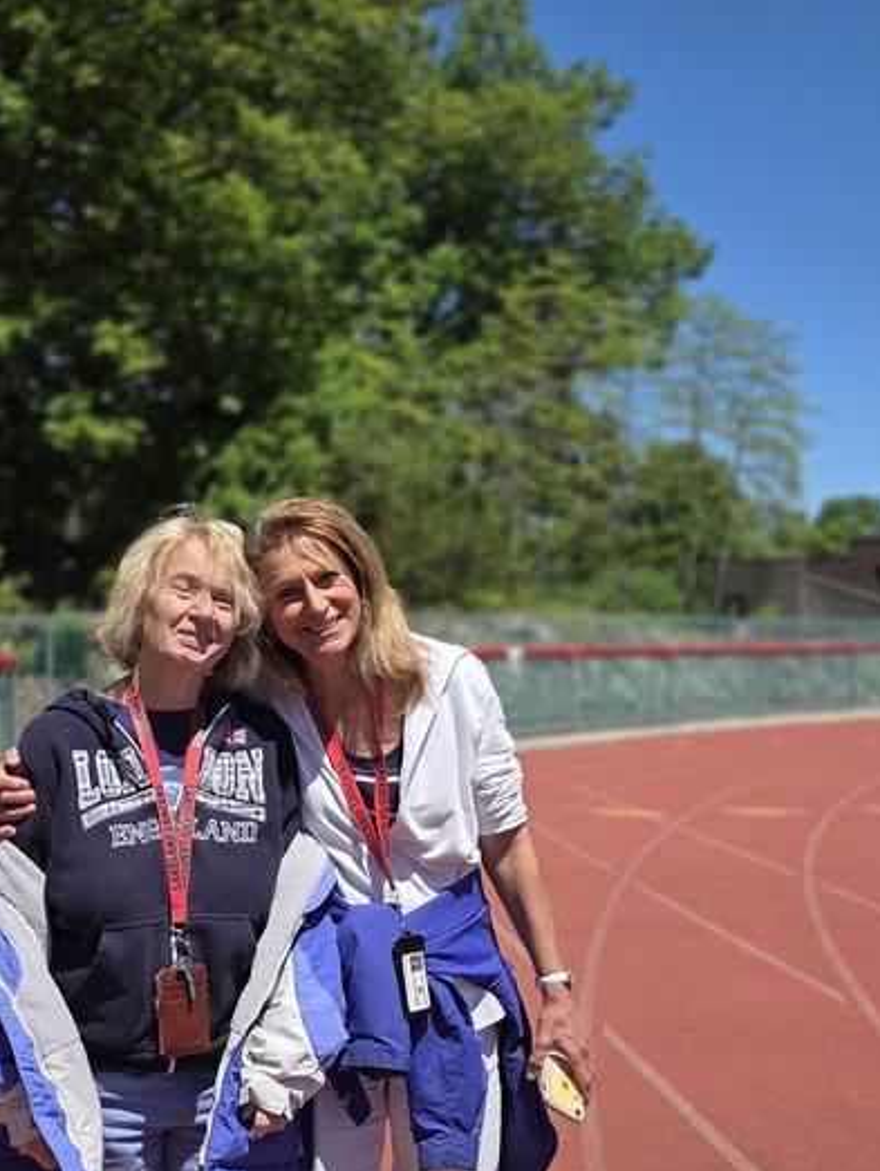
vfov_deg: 41.9
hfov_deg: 32.1
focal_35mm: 45
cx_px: 356
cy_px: 678
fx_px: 1523
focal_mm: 5.4
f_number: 1.8
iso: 80
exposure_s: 1/5545
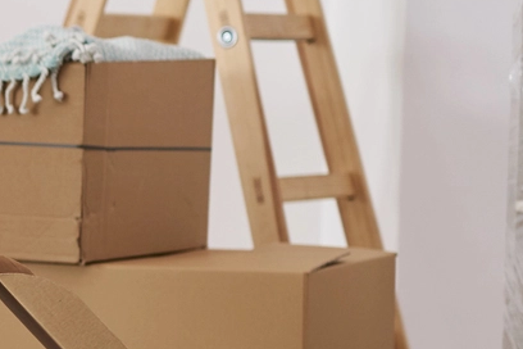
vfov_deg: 5.6
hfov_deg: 8.0
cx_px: -492
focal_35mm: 245
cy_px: 405
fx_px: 3559
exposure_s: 1/160
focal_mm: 50
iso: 125
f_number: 2.2
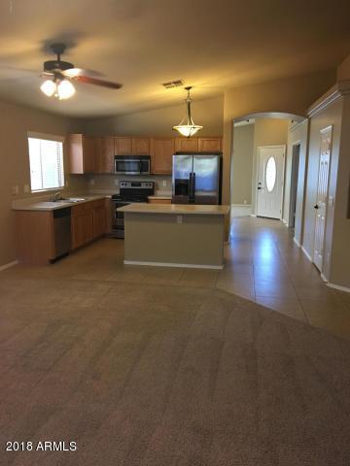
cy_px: 233
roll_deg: -0.3
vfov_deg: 61.7
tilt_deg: -9.6
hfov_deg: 48.2
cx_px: 175
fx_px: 391
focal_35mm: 29
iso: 80
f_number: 2.2
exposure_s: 1/17
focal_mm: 4.15
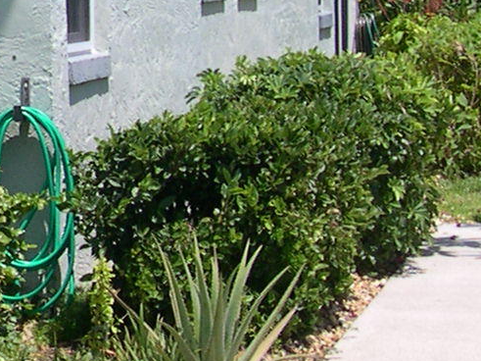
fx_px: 2445
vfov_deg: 8.4
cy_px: -38
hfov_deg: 10.5
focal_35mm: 176
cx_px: -420
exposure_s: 1/227
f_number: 7.6
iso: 100
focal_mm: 8
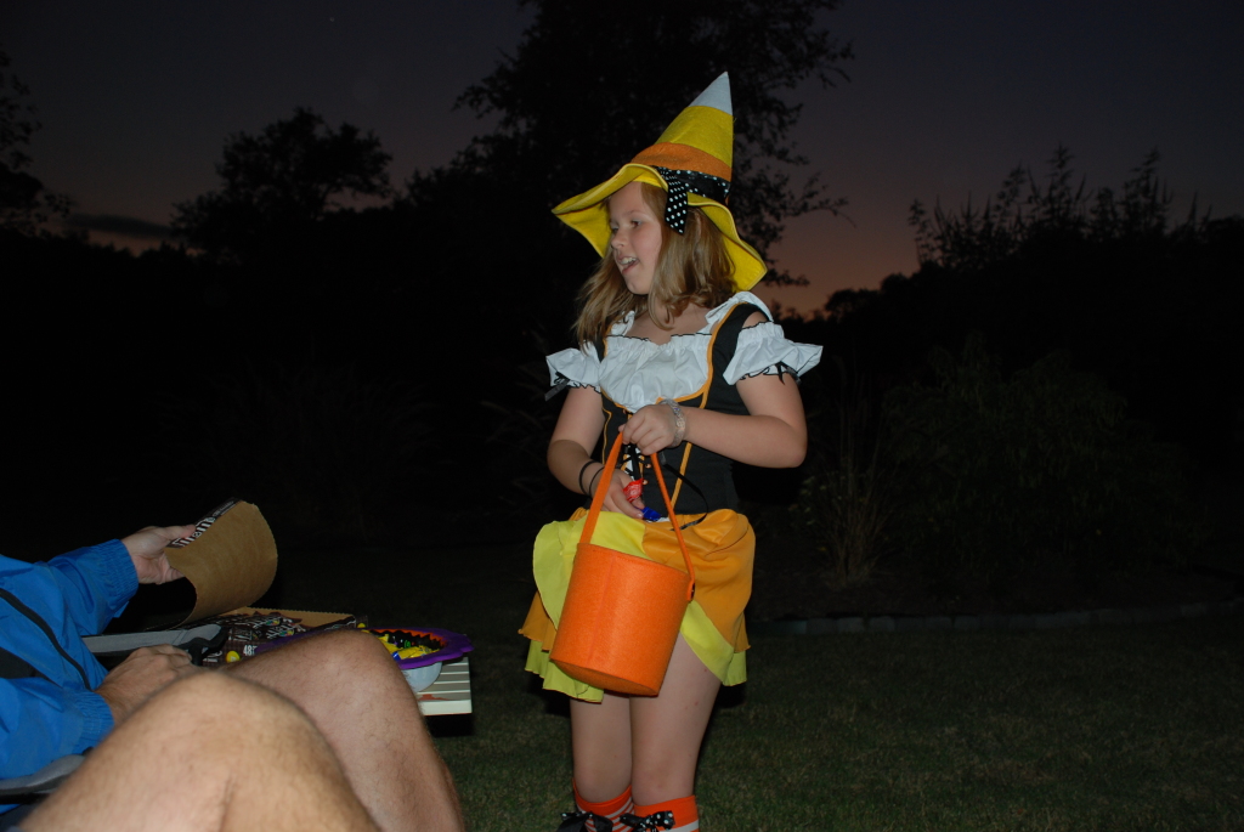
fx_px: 1349
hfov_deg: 49.5
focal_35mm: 39
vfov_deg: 34.3
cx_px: 622
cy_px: 416
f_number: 4
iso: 200
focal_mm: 26
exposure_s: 1/60
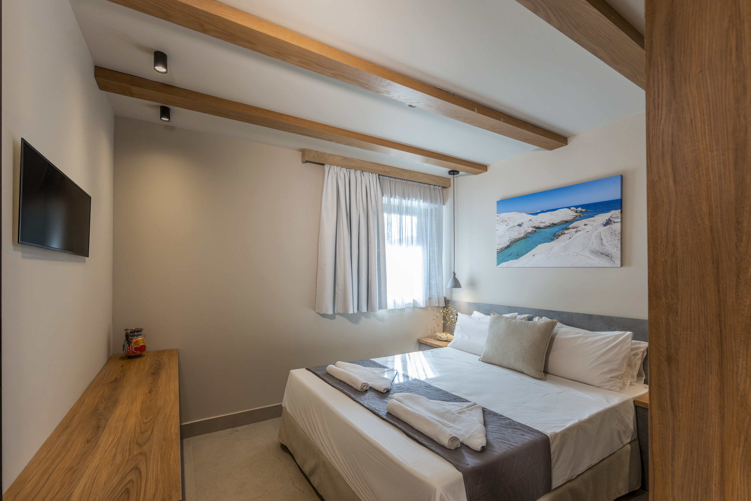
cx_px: 376
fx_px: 305
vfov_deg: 78.8
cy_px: 250
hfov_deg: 101.9
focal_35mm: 15
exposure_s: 1/160
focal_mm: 14.6
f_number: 7.1
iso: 1250
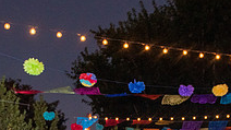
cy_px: 205
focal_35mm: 81
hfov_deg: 26.2
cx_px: 137
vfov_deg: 13.8
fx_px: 496
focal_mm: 24
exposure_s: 1/200
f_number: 3.5
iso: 1600
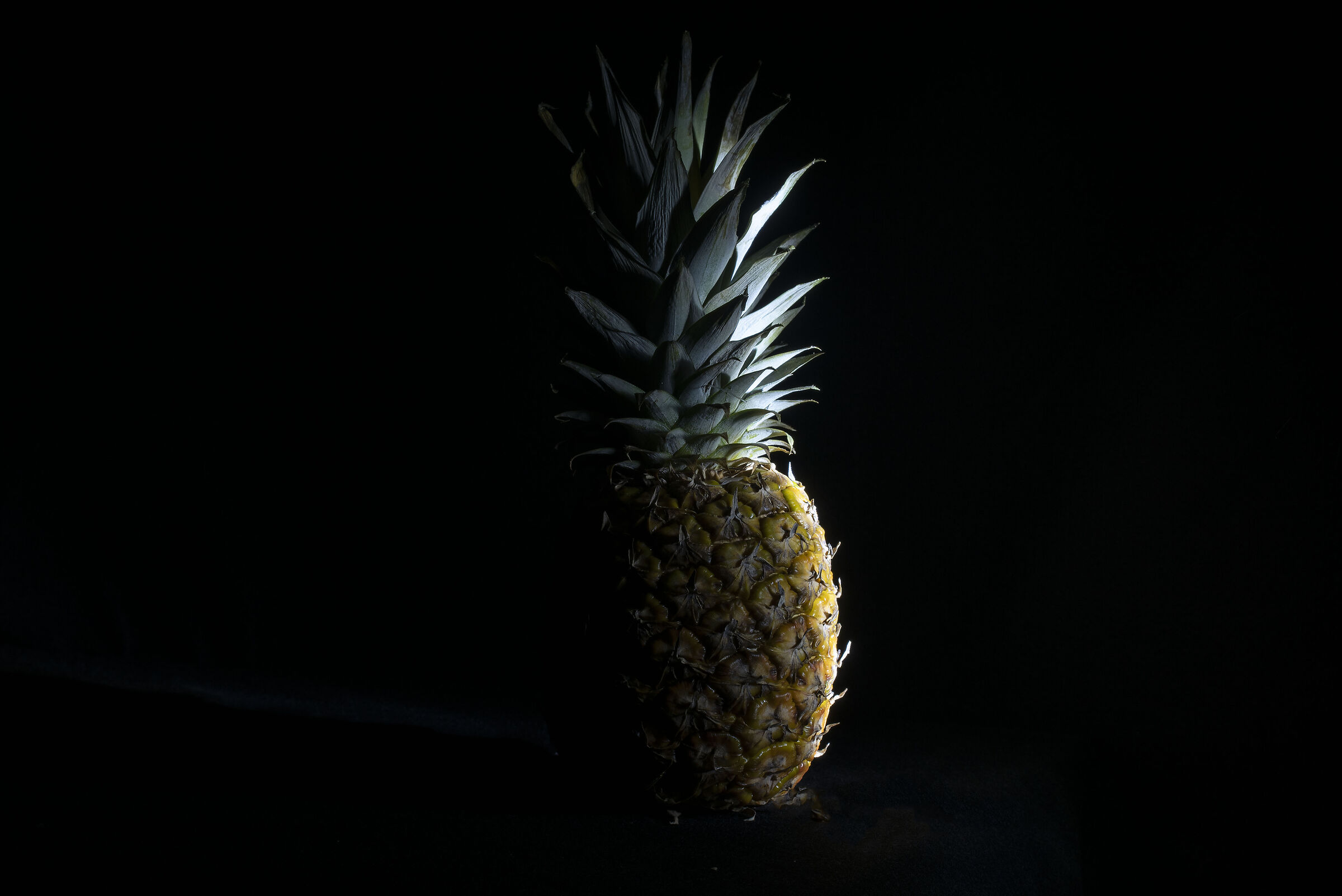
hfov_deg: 22.1
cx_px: 671
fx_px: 3431
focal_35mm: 92
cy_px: 448
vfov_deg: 14.9
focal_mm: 92
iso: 100
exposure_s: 5
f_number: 16
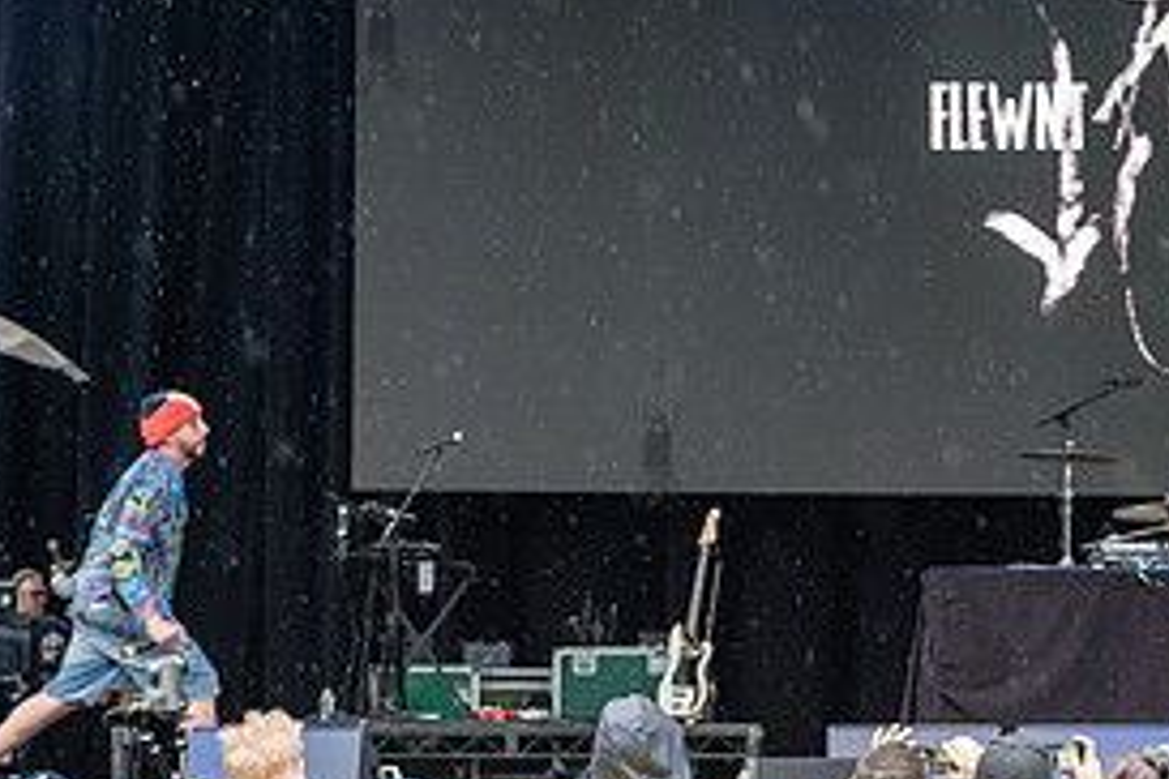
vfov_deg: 9.6
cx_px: 1208
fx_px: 4611
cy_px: 640
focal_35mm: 142
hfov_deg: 14.2
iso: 2000
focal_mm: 66
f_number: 4.5
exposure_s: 1/500
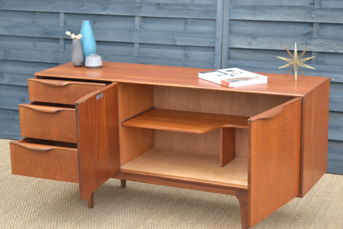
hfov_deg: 27.0
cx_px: 172
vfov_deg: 18.2
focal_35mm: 75
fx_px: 715
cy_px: 114
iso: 250
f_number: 5.6
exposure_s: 1/125
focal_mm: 50
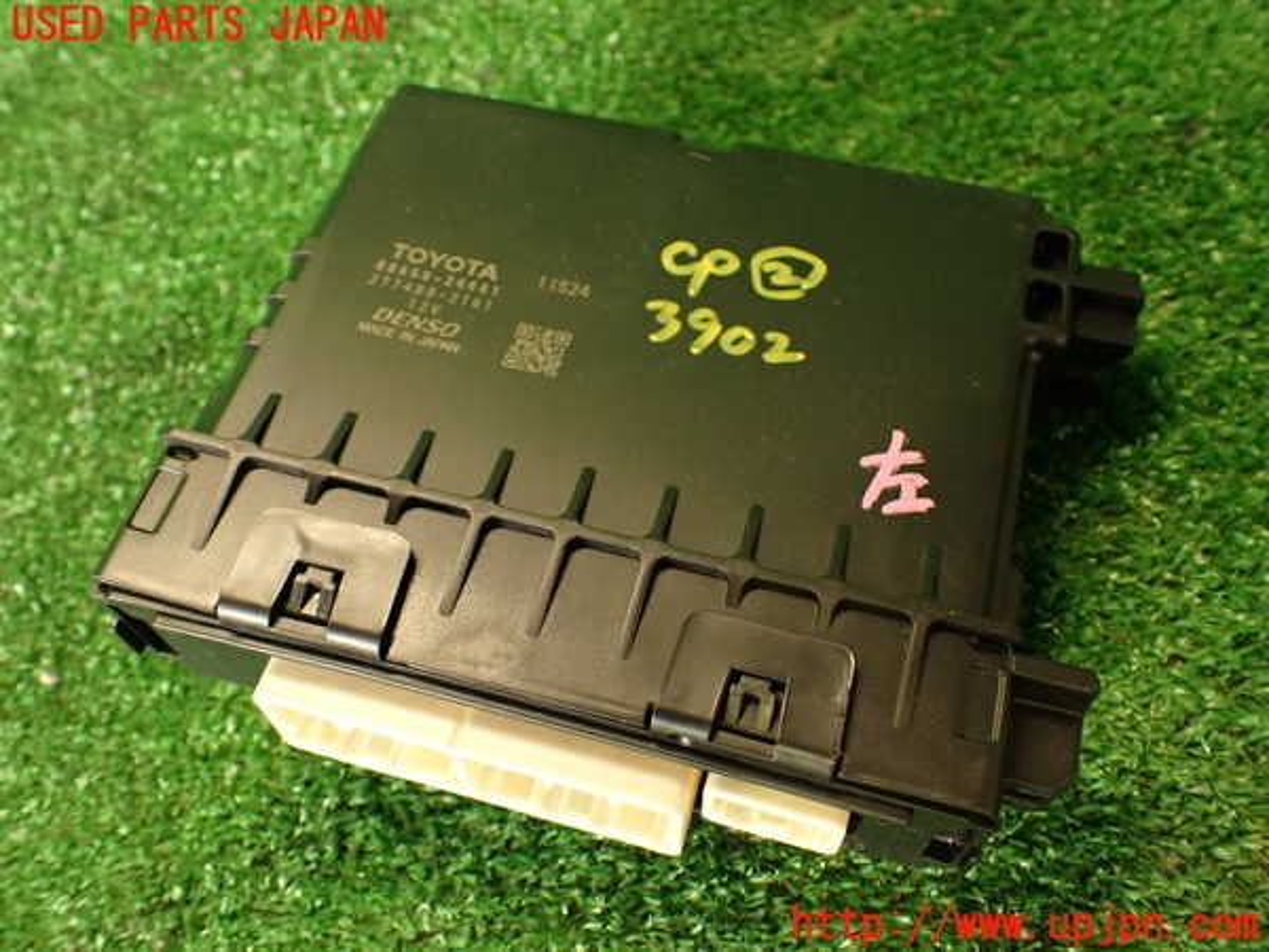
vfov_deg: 44.2
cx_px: 634
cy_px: 476
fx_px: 1173
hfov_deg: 56.8
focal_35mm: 32
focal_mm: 5.79
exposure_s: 1/30
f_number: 2.4
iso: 250
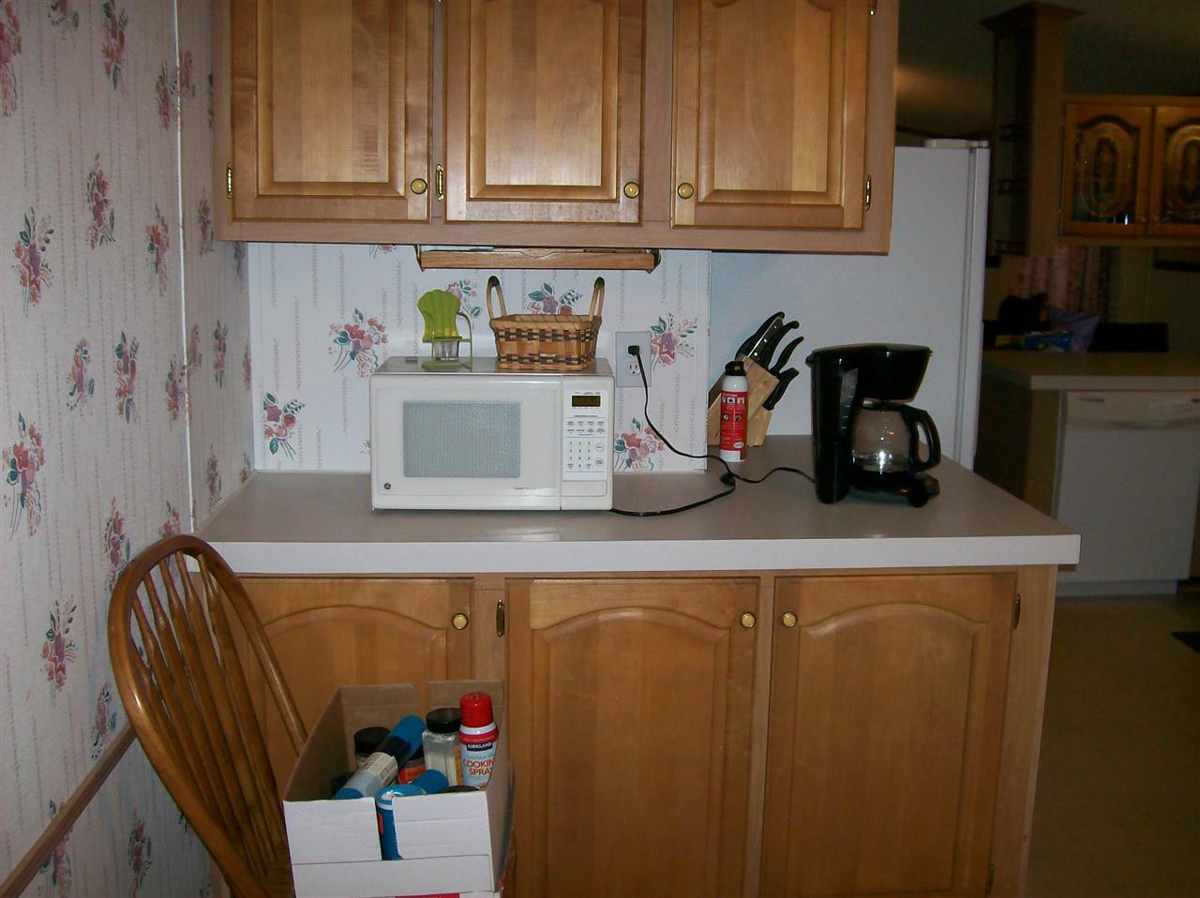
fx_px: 1247
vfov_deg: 39.6
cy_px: 449
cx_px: 600
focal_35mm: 36
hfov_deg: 51.4
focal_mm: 6
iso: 80
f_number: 2.7
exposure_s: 1/64
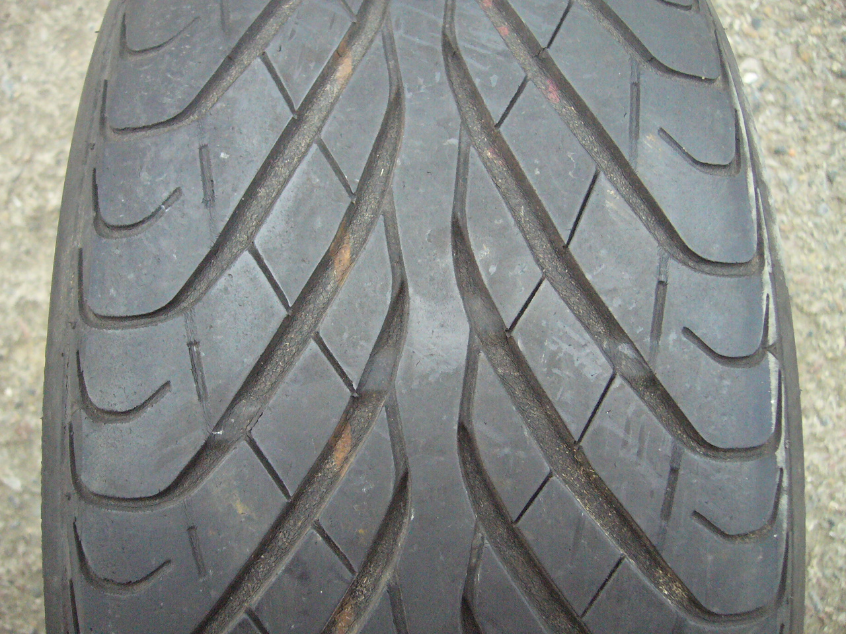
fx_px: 855
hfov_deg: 52.6
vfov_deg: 40.7
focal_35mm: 35
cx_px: 423
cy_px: 317
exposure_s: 1/160
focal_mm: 5.8
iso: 400
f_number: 2.8
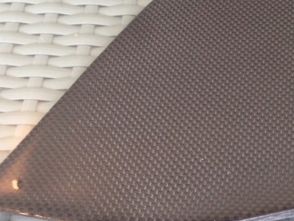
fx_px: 620
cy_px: 119
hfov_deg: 26.3
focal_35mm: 73
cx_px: 225
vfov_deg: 20.2
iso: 100
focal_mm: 4.12
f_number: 2.4
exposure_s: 1/20
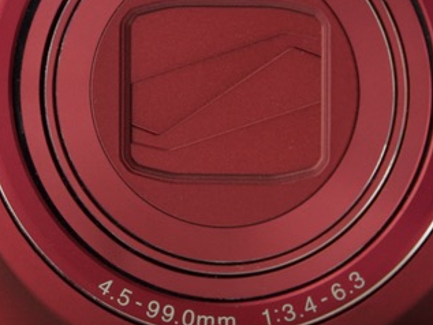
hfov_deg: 5.7
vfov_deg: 4.3
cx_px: 123
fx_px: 4330
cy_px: 10
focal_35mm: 346
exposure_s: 1/125
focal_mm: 70
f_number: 5.6
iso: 800
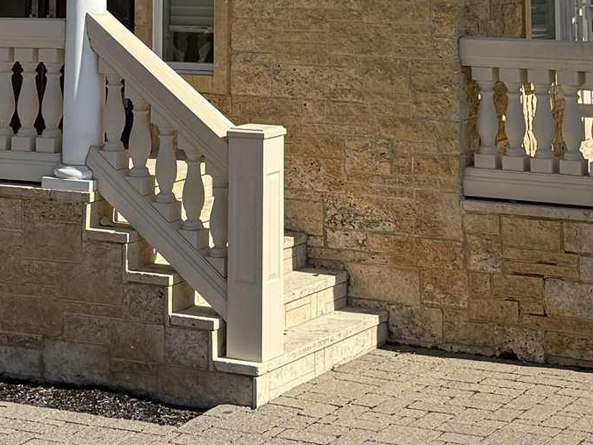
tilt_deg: +7.4
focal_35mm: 109
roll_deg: +0.2
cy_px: -325
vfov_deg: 12.5
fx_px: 1867
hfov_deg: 18.0
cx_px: 291
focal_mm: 6.76
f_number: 1.78
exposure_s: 1/4975
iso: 80
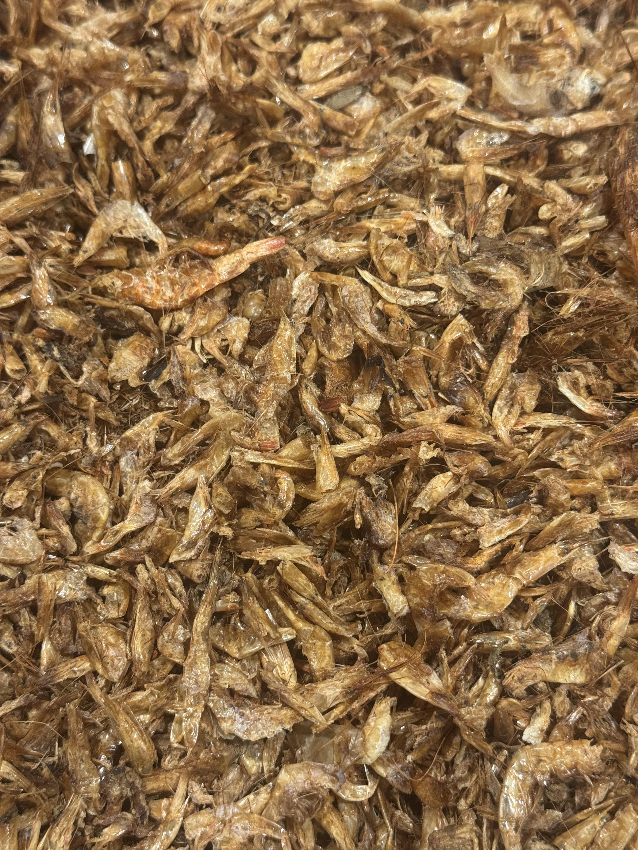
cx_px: 319
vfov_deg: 39.7
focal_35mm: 48
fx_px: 1180
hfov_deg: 30.3
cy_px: 425
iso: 125
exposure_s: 1/50
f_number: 1.78
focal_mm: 6.76
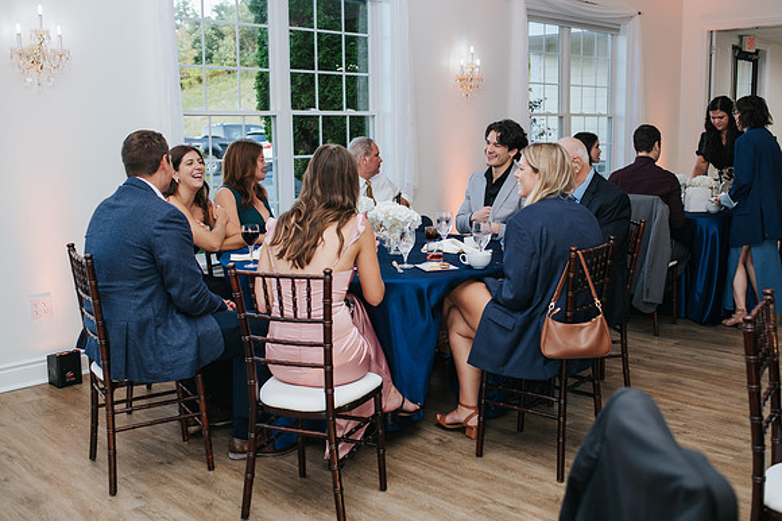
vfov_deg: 35.4
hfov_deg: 51.3
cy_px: 242
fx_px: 814
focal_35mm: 38
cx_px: 419
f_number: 3.2
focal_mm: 35
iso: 800
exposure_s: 1/200
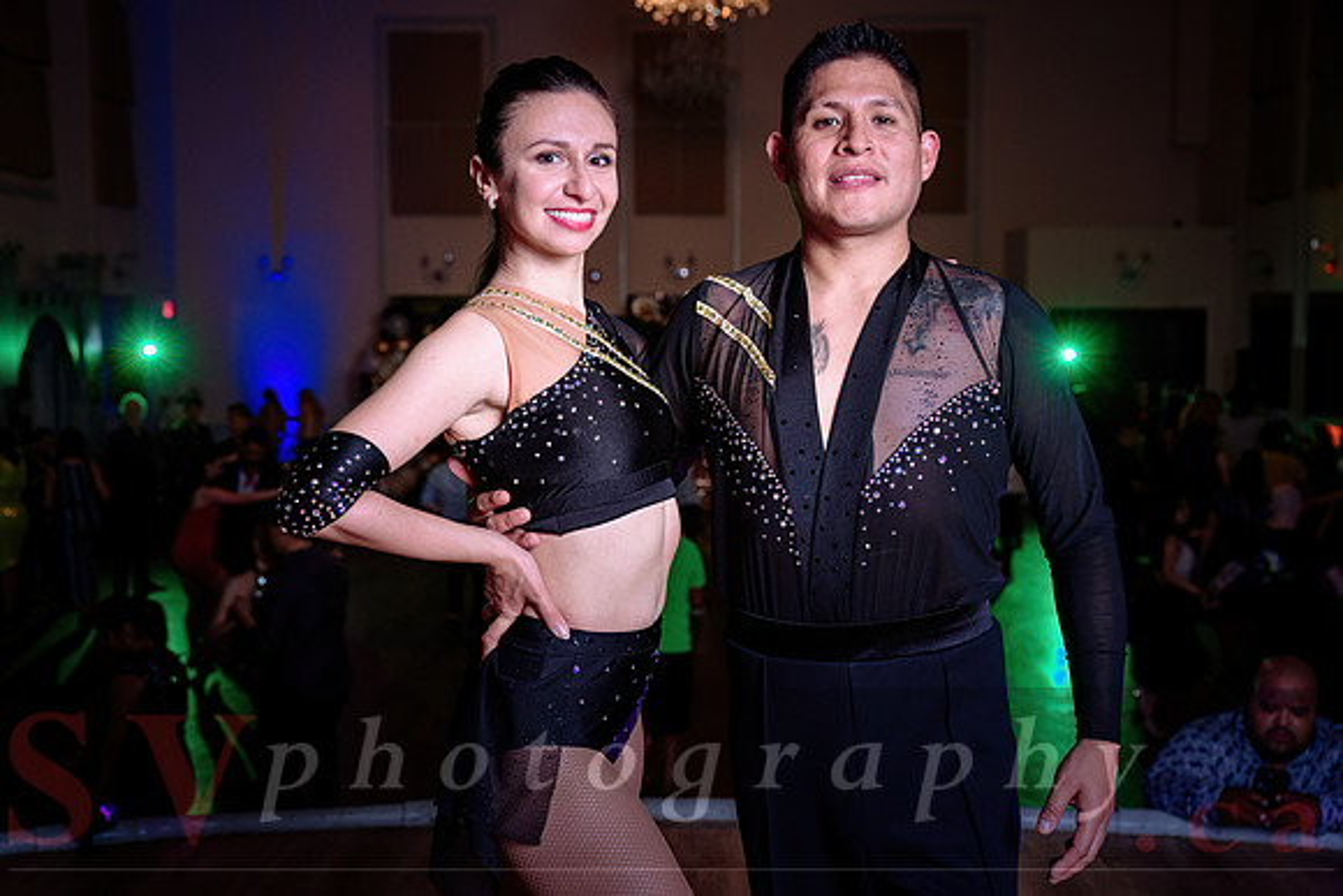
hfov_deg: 41.9
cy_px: 458
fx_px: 1753
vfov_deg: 28.7
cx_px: 656
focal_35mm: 47
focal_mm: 45
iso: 500
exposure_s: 1/80
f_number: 4
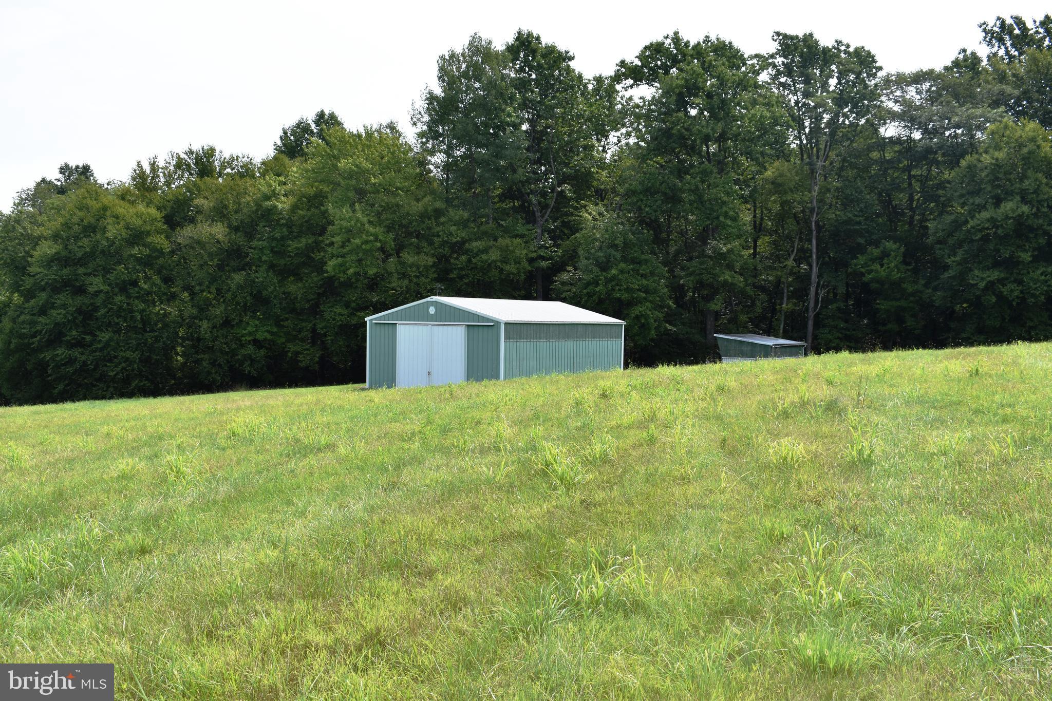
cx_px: 526
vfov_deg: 36.9
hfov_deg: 53.1
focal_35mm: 36
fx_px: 1052
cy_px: 350
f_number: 7.1
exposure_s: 1/250
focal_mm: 24
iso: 100
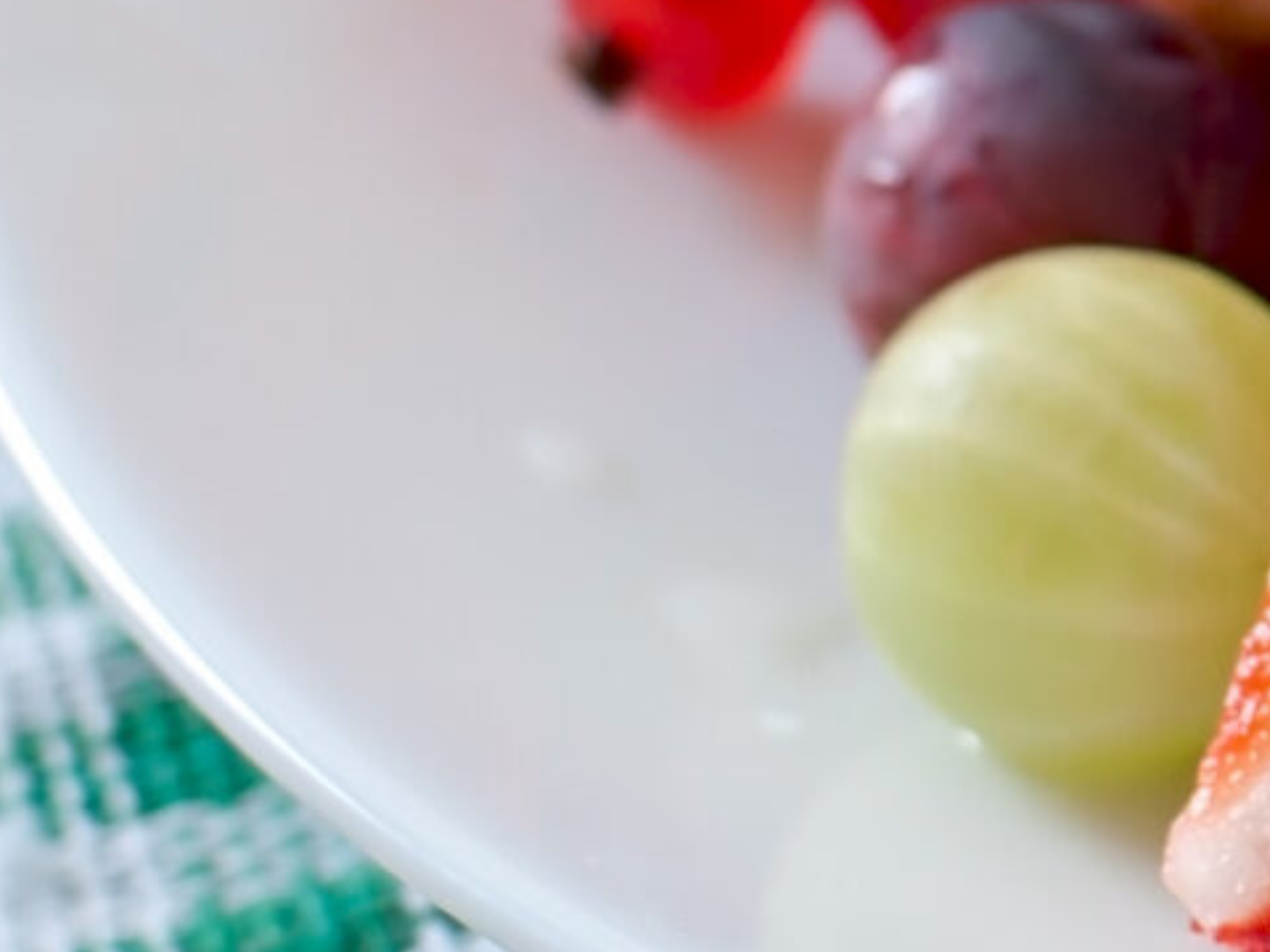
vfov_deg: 3.9
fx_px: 14088
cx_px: 2847
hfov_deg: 5.0
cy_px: -539
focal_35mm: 384
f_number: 4.5
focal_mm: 50
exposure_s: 1/160
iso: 100
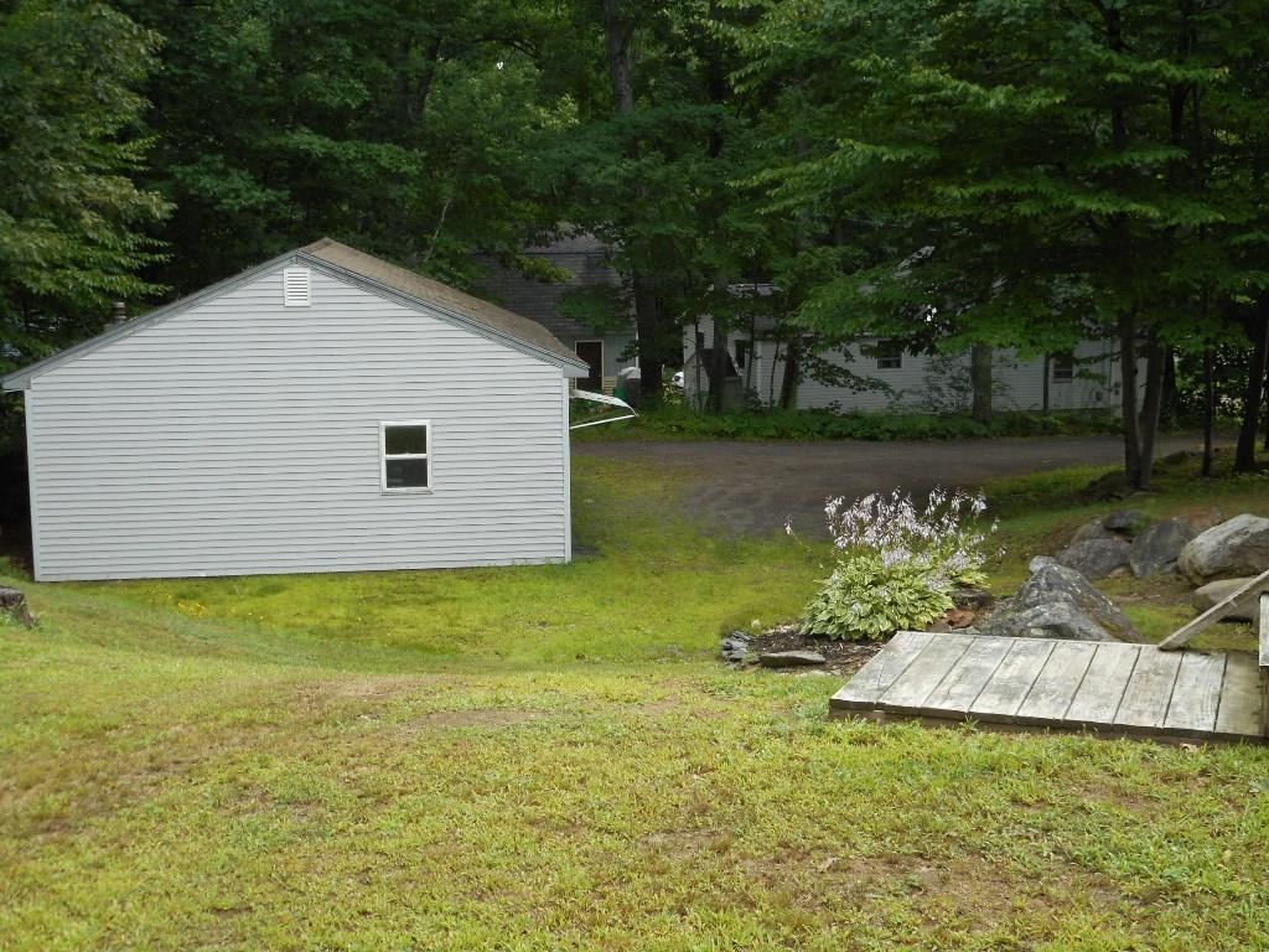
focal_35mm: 51
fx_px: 1870
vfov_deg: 28.6
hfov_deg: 37.5
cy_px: 476
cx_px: 634
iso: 80
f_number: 4.9
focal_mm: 9.1
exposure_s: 1/100
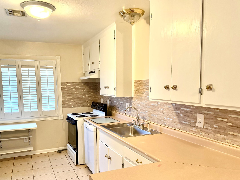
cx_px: 110
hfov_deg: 61.6
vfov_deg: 48.0
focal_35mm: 29
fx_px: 201
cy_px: 106
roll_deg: +1.9
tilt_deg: -6.8
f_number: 1.78
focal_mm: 6.76
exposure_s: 1/60
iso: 160
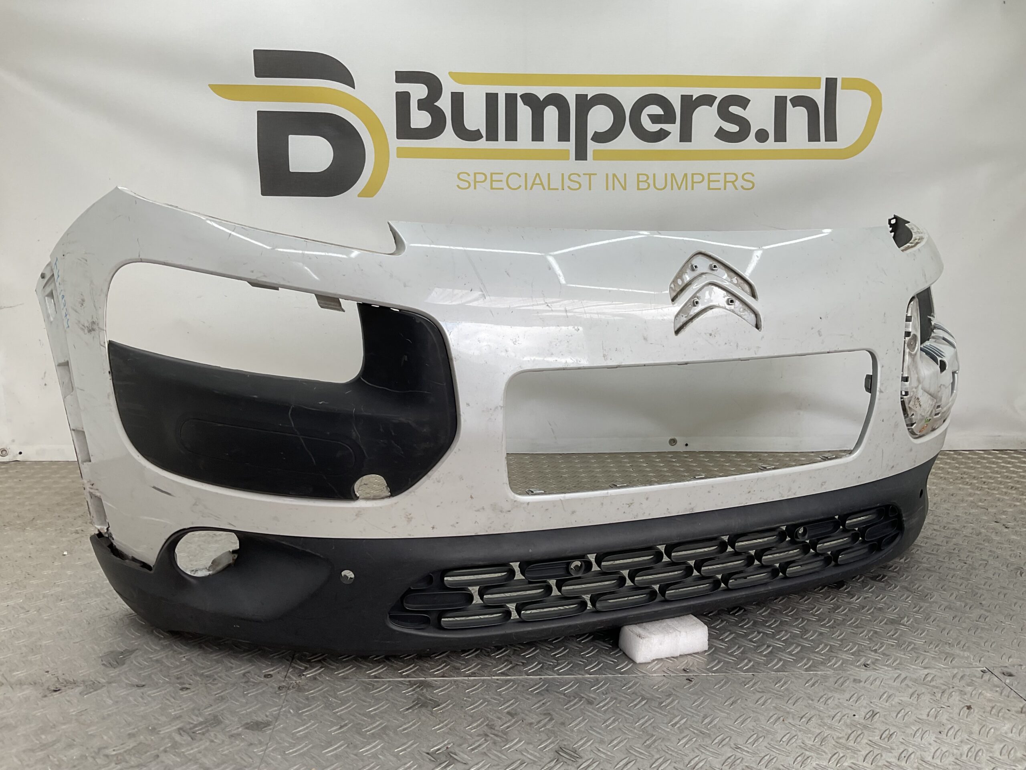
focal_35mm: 29
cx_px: 513
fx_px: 860
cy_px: 385
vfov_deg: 48.2
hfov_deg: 61.7
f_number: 1.8
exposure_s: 1/144
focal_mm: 3
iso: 16
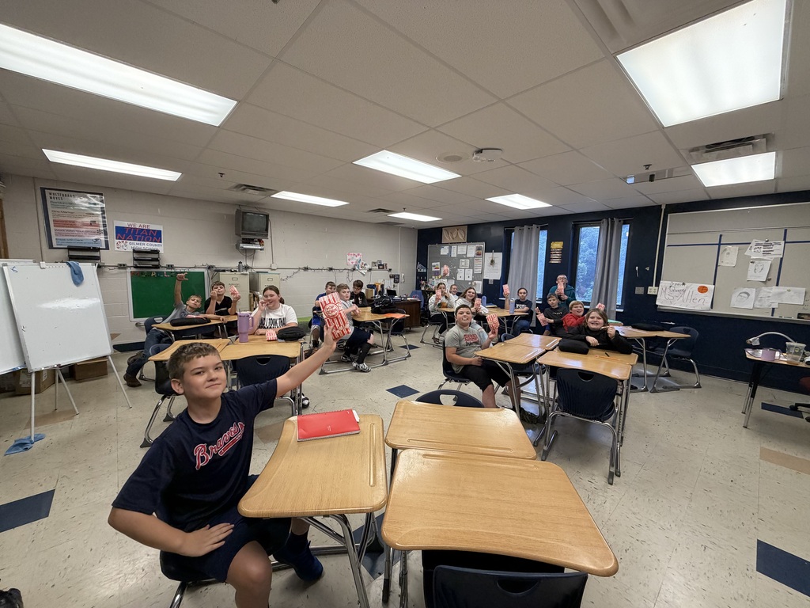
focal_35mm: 14
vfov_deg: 85.7
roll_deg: -1.5
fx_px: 328
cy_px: 304
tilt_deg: -6.5
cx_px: 405
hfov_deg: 102.1
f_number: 2.2
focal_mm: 2.22
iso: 320
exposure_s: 1/120
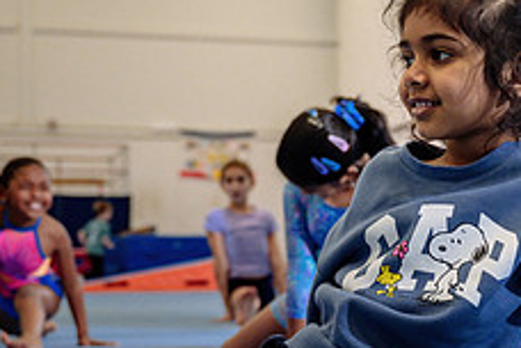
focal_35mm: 112
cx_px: 627
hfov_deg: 17.4
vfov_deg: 12.2
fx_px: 1621
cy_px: 244
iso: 800
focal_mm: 38
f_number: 3.5
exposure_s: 1/160
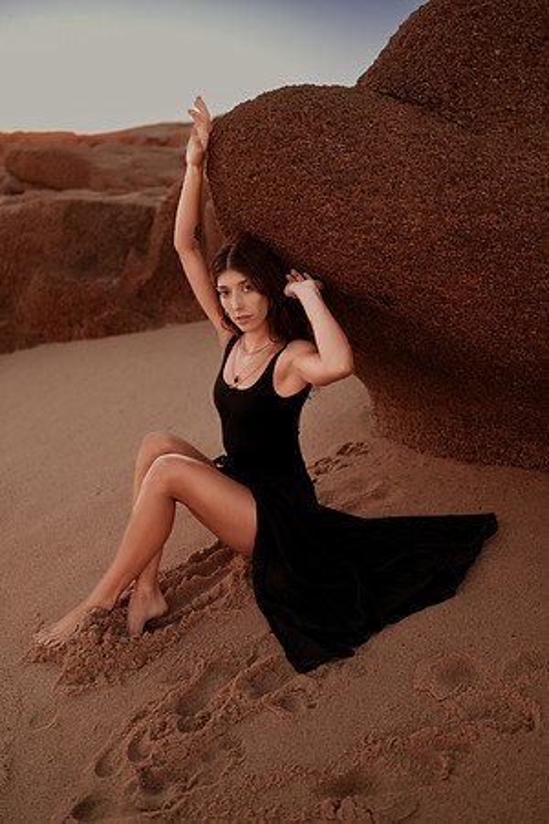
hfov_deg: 37.9
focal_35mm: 35
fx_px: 801
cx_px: 274
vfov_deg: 54.4
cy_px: 412
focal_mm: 35
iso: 100
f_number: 1.8
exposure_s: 1/250
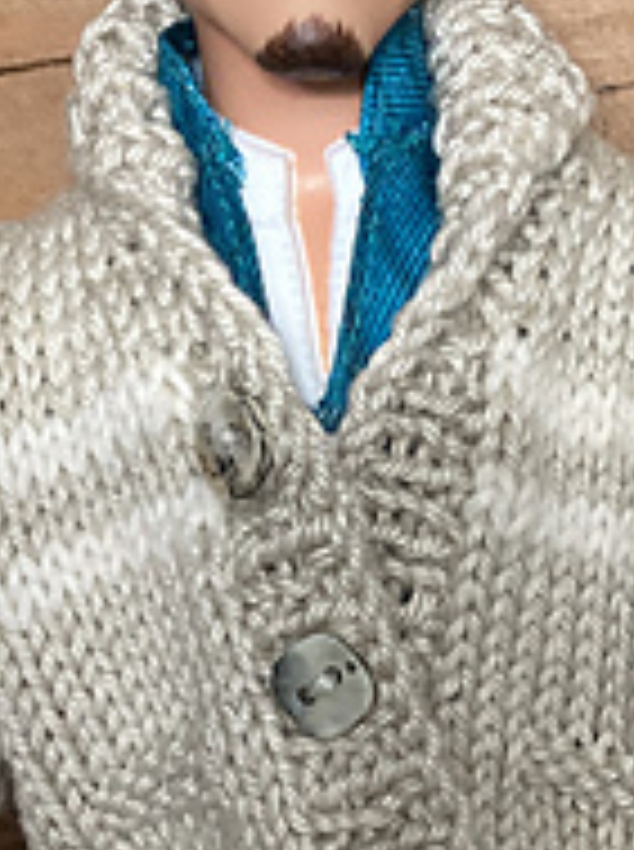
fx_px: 2328
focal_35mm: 95
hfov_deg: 15.4
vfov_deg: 20.3
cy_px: 751
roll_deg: +7.4
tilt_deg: -20.0
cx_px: 490
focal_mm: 3.99
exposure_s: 1/49
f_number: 1.8
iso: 320
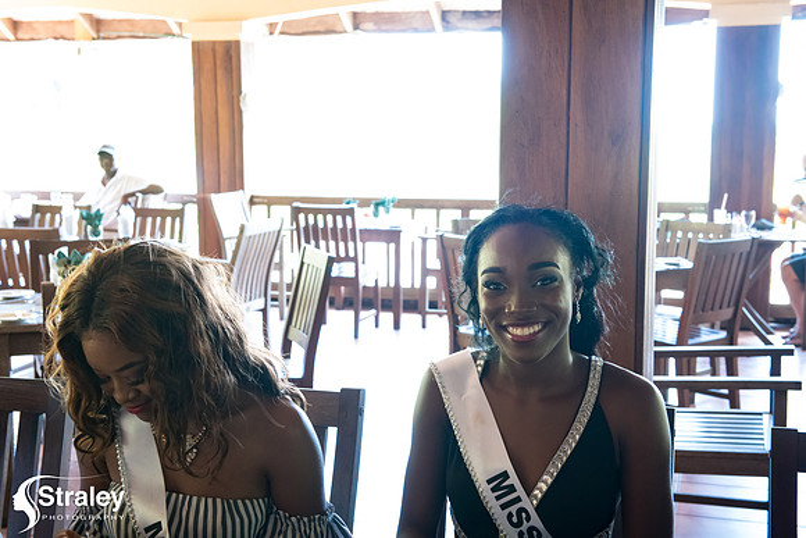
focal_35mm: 50
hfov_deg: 39.6
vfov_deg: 27.0
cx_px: 403
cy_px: 269
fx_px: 1120
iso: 2800
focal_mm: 50
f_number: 8
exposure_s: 1/25
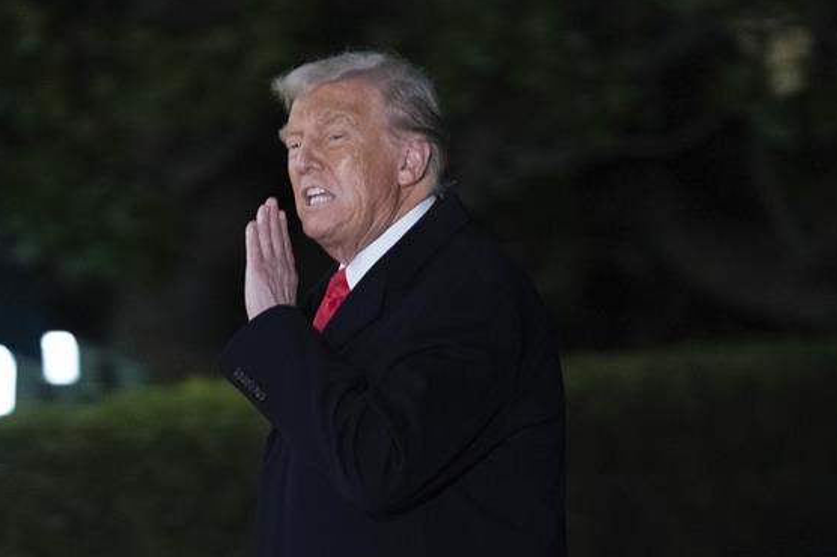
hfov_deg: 11.1
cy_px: 318
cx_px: 361
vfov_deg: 7.4
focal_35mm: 186
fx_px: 4322
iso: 8000
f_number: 3.2
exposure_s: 1/50
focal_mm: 159
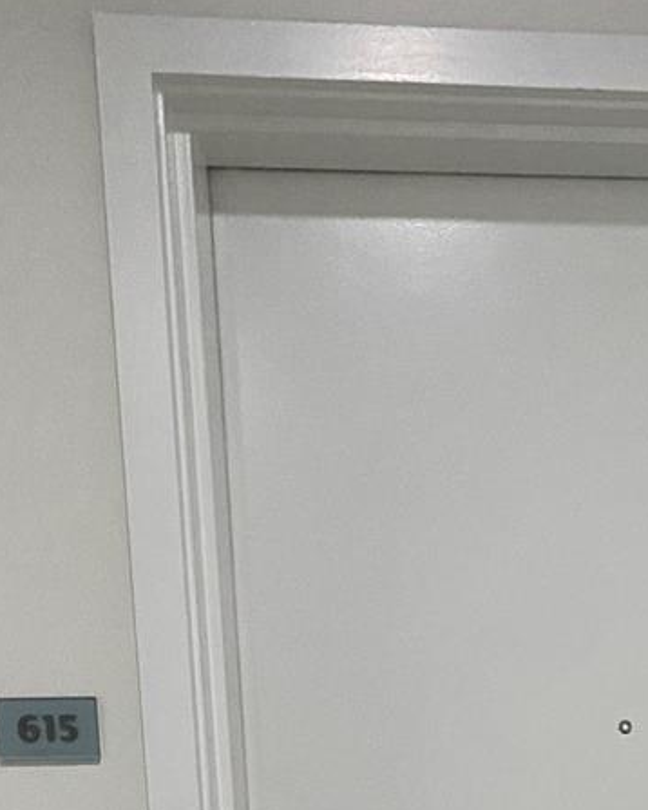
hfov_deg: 21.5
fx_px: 1631
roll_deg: +1.1
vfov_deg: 24.3
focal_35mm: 68
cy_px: 1067
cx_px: 690
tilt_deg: -9.4
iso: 400
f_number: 1.8
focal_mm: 4.25
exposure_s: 1/40
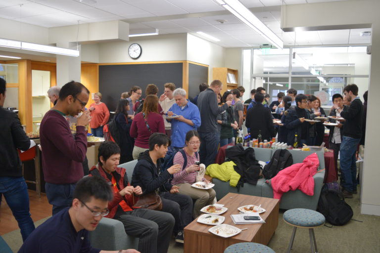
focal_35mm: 32
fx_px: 332
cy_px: 126
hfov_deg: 59.5
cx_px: 190
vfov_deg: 41.7
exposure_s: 1/60
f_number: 3.8
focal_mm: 21
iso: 1000
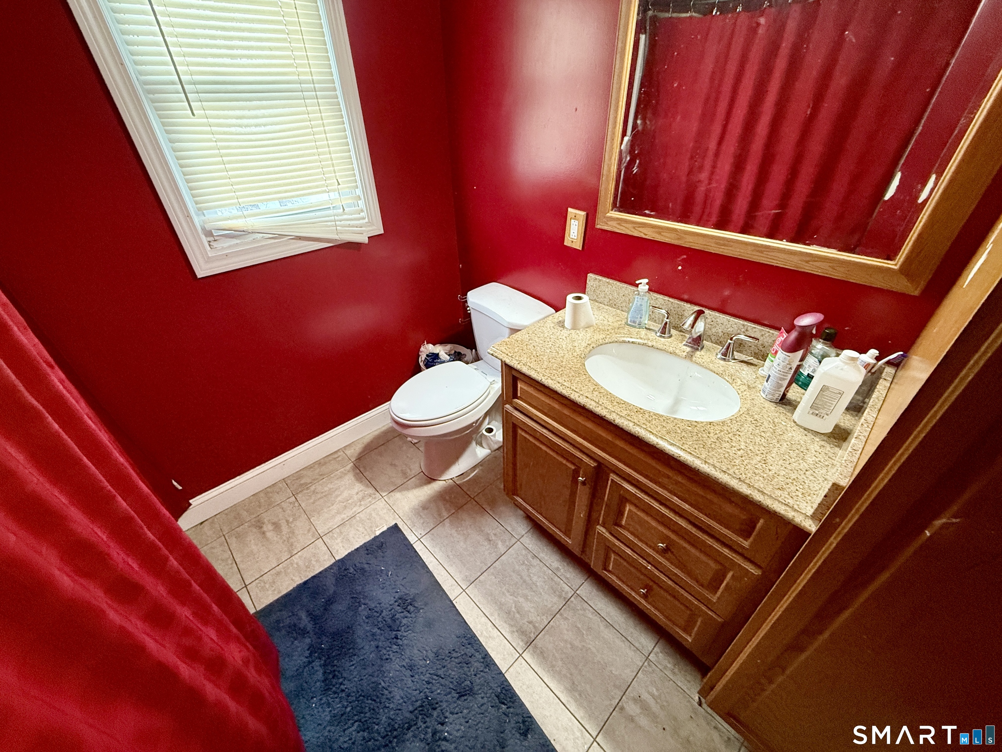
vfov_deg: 85.7
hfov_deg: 102.1
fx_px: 405
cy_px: 376
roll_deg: +1.2
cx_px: 501
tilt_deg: -35.4
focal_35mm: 14
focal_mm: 2.22
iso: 500
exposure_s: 1/60
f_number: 2.2
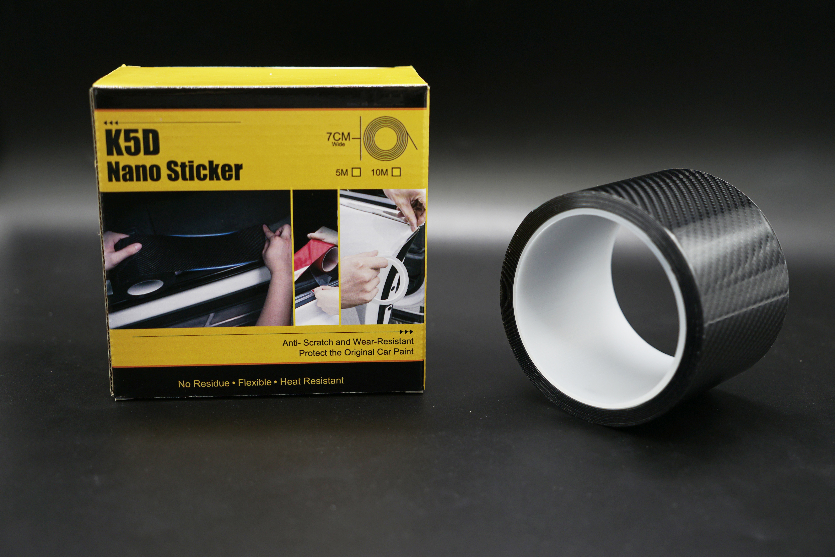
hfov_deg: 41.9
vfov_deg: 28.6
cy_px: 278
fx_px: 1090
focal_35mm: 47
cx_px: 418
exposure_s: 1/100
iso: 200
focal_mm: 47
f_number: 4
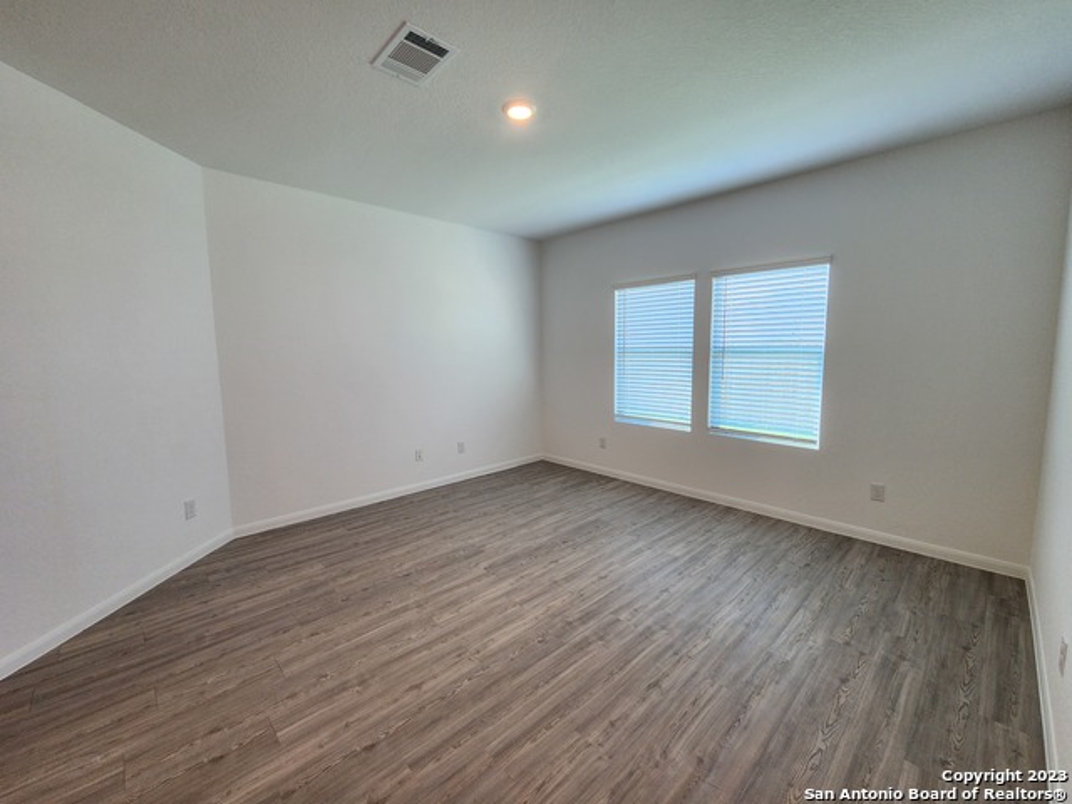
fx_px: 403
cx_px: 536
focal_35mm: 13
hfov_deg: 106.2
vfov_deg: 89.9
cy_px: 402
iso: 125
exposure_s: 1/60
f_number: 2.2
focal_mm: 2.2
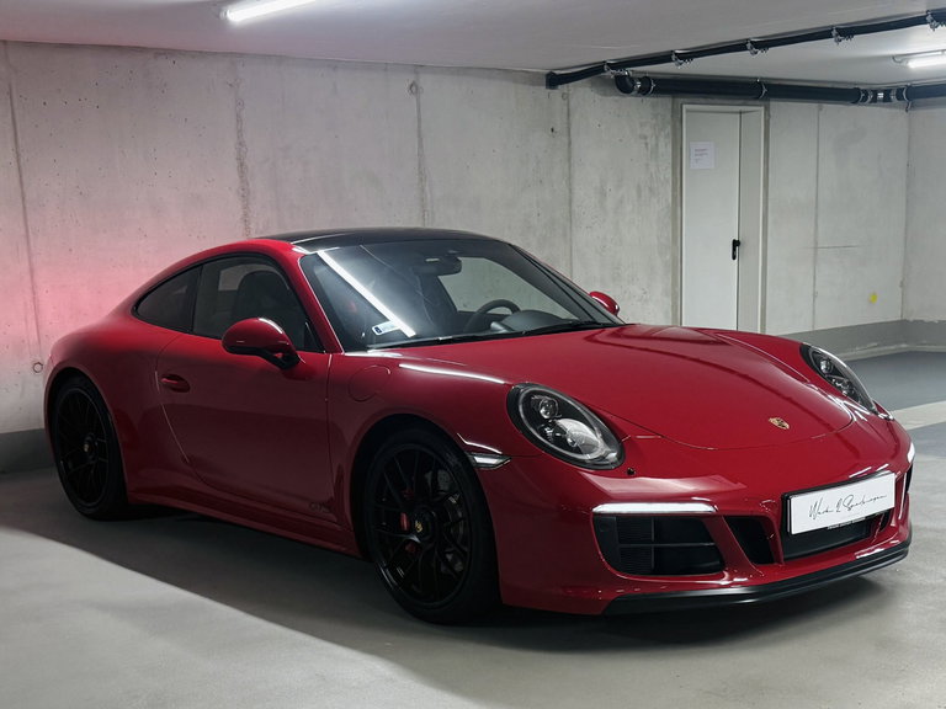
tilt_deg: -13.0
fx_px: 656
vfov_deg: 56.8
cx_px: 473
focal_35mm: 24
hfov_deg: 71.6
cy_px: 354
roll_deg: +2.2
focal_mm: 6.76
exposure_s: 1/100
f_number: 1.78
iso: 250
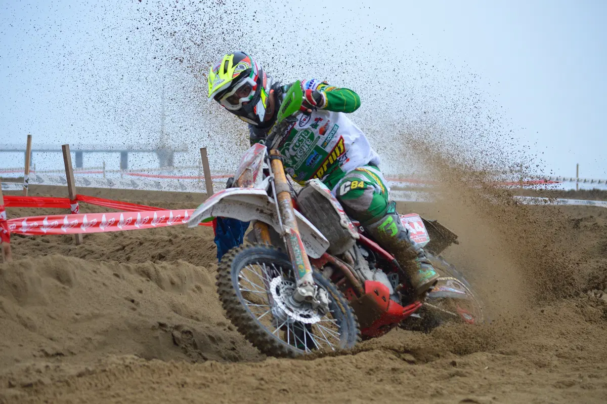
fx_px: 2274
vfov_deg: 10.1
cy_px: 202
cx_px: 304
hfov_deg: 15.2
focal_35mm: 135
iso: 400
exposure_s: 1/1250
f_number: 5.6
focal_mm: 90
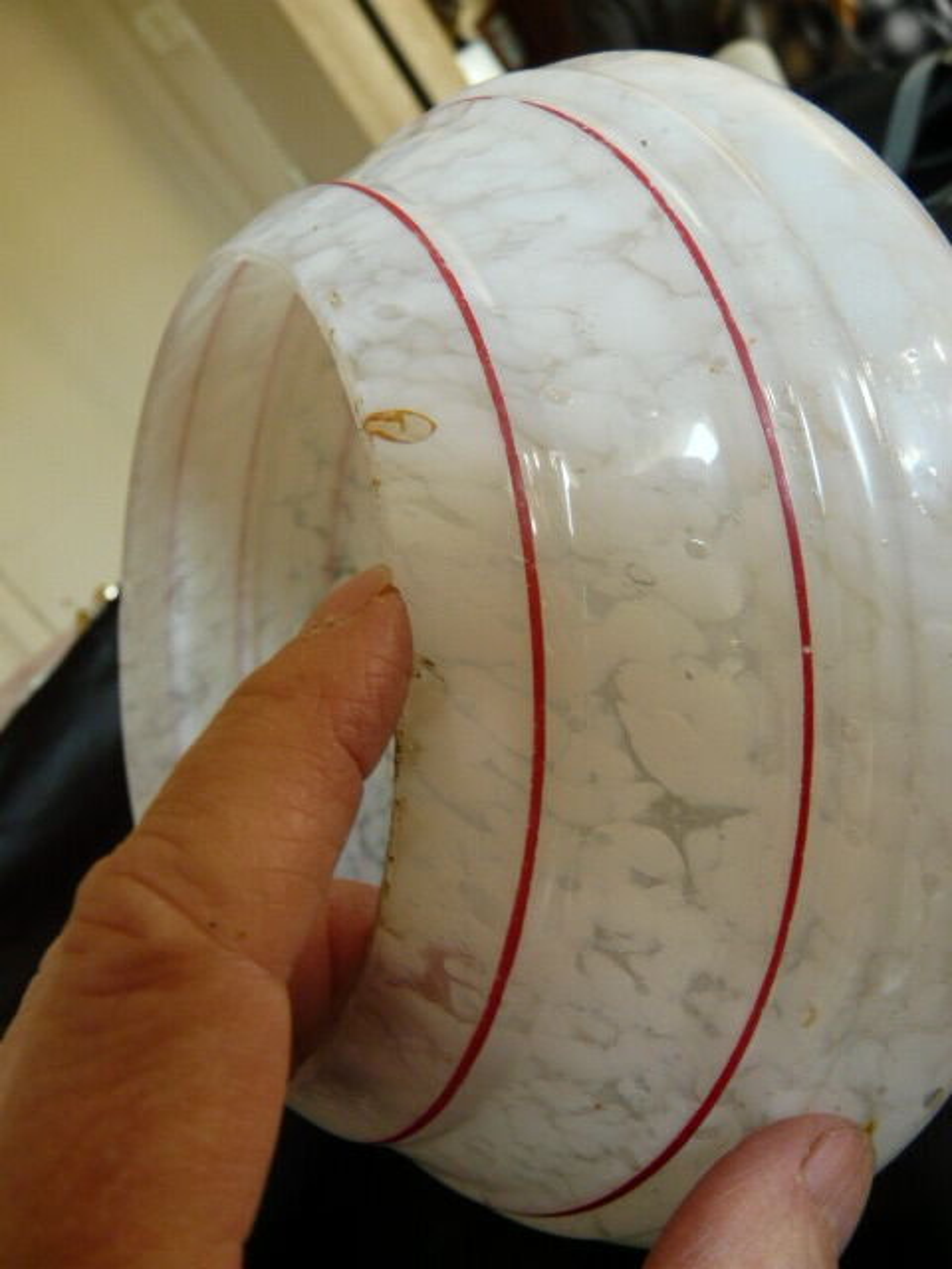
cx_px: 476
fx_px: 1027
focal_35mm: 28
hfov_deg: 49.7
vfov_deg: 63.4
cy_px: 634
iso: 200
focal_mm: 4.6
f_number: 2.8
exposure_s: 1/25
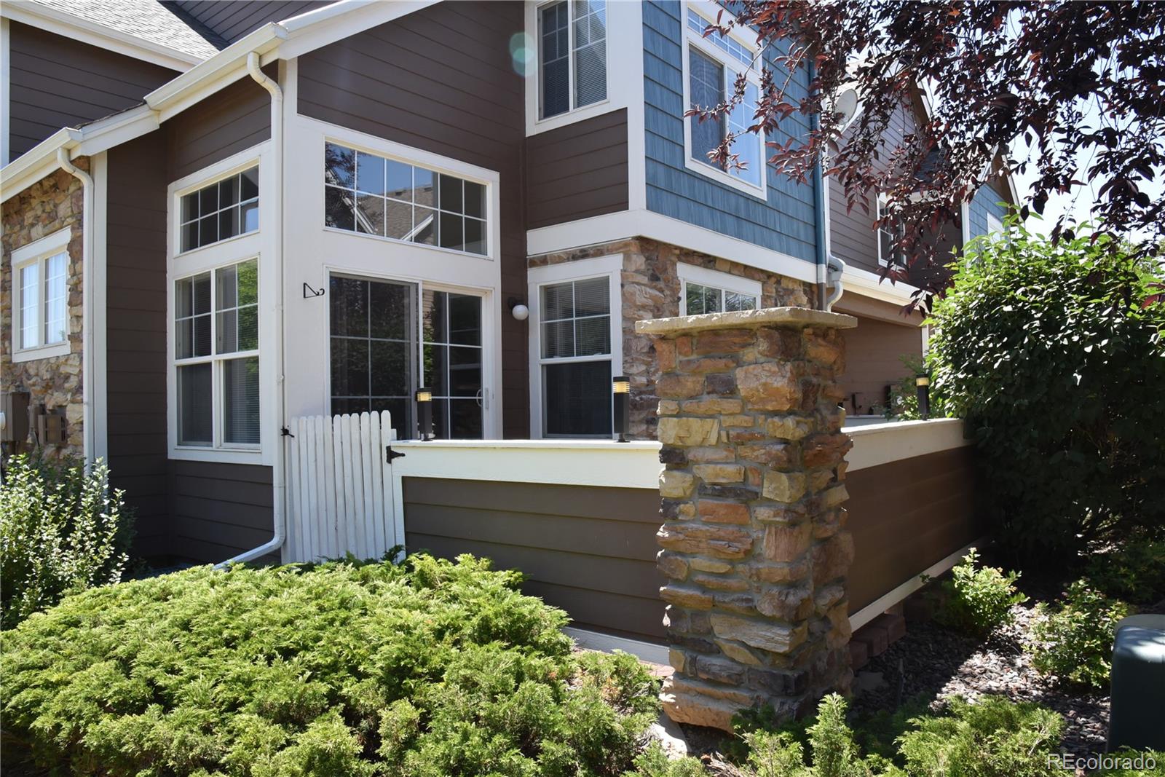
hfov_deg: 73.7
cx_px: 582
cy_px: 388
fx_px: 777
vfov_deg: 53.1
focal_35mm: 24
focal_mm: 24
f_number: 11
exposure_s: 1/500
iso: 1600
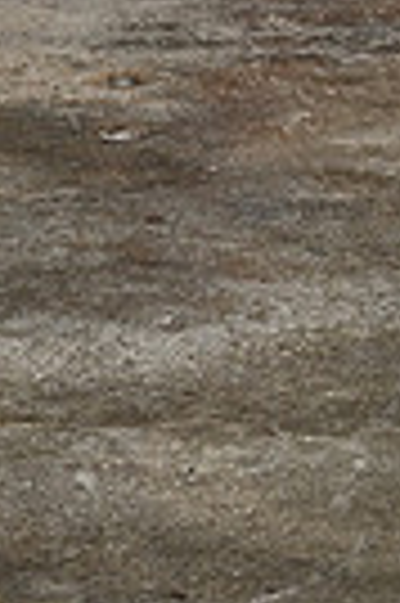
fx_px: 5063
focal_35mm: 303
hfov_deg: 4.5
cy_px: -680
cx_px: -400
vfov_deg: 6.6
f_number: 6.3
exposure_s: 1/125
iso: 1000
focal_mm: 70
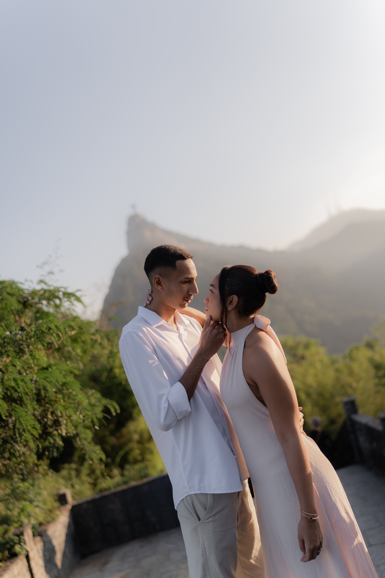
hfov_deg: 37.9
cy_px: 289
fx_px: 561
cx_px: 192
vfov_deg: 54.4
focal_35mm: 35
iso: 50
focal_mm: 35
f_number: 1.6
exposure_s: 1/3200
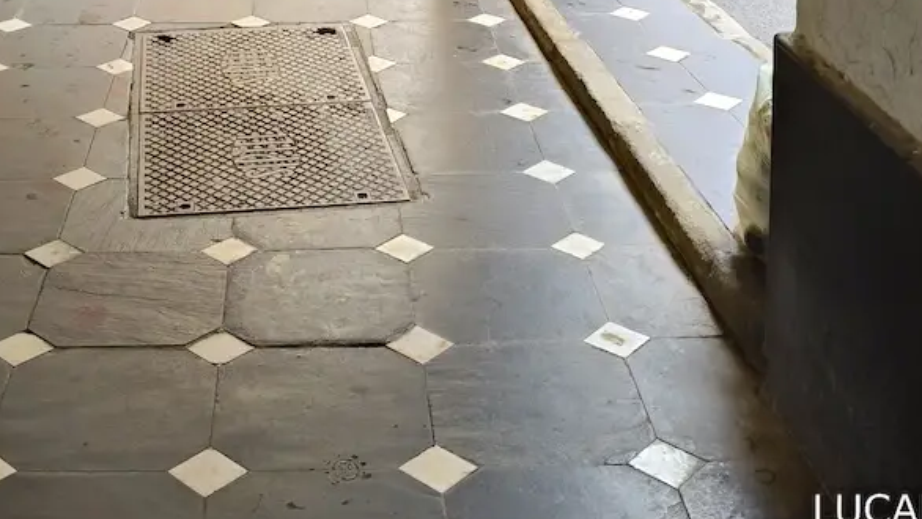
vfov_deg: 18.2
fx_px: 1418
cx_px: 343
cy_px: -288
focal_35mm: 58
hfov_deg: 35.8
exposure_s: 1/100
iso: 80
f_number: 1.8
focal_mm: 4.84
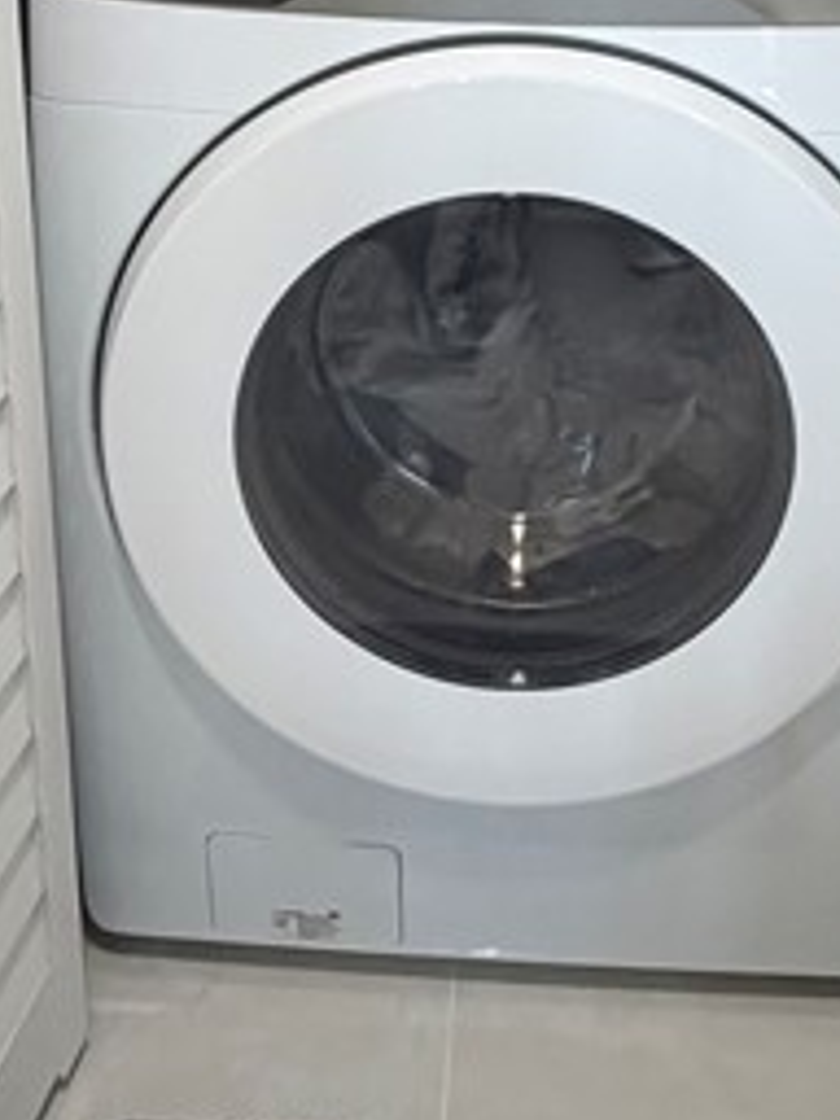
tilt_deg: -16.8
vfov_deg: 29.8
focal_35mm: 56
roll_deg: -0.1
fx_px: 1812
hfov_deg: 26.1
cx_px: 481
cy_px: -197
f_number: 2.2
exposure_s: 1/120
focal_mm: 2.22
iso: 160
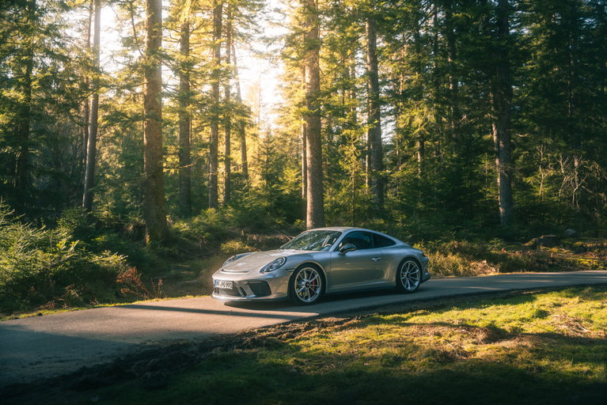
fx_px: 590
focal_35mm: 35
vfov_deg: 37.9
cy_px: 202
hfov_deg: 54.4
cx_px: 304
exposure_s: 1/500
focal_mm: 35
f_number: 2.8
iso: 200
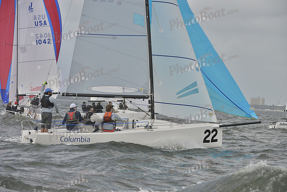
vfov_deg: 6.9
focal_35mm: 200
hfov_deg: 10.3
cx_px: 144
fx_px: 1595
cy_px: 96
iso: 400
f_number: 8
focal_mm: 200
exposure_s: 1/1250
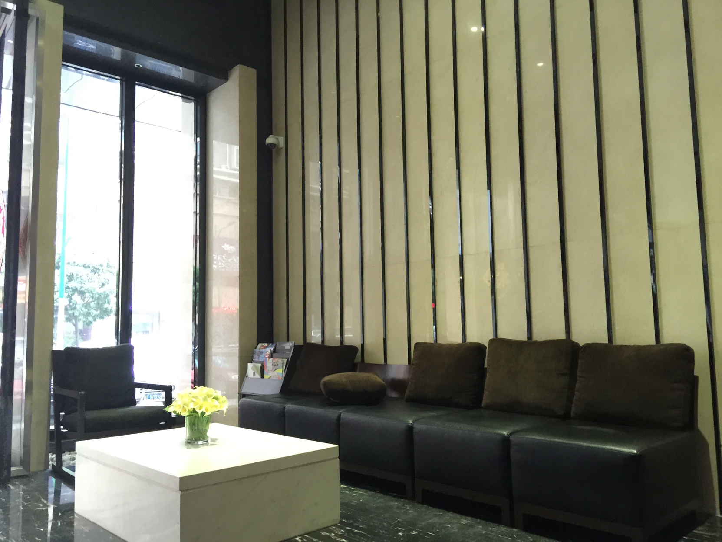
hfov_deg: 61.7
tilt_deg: +6.4
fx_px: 605
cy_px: 271
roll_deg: +0.3
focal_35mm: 29
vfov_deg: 48.2
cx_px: 361
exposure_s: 1/4
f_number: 2.2
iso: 100
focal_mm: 4.15
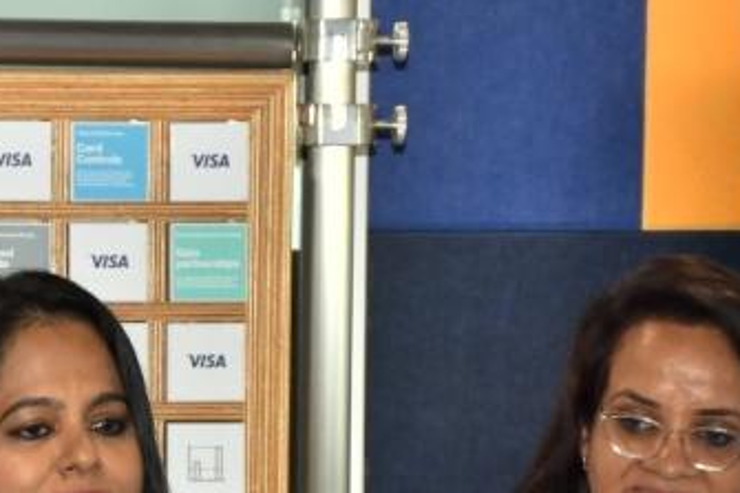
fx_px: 6225
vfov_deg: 4.5
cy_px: 647
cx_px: 161
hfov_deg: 6.8
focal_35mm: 303
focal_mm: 66
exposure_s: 1/200
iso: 1000
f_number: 6.3
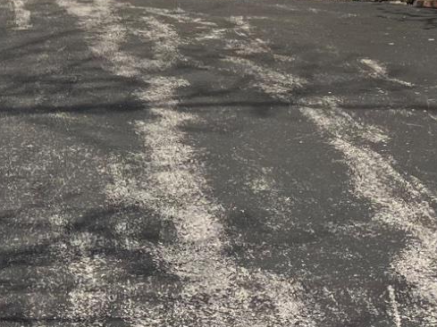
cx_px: -51
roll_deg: +0.4
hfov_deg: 17.4
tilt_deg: +2.3
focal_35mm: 109
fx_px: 1375
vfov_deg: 12.7
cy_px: -197
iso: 50
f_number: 1.6
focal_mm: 5.1
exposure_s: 1/7353
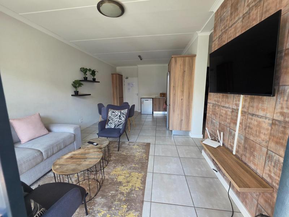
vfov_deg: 89.9
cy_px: 108
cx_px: 144
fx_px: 109
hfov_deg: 106.2
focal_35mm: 13
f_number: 1.9
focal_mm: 2.2
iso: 100
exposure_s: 1/100
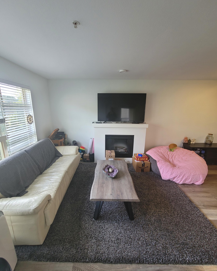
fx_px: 112
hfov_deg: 88.0
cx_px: 106
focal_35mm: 14
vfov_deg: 100.6
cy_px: 141
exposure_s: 1/60
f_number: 2.2
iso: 125
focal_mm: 2.2
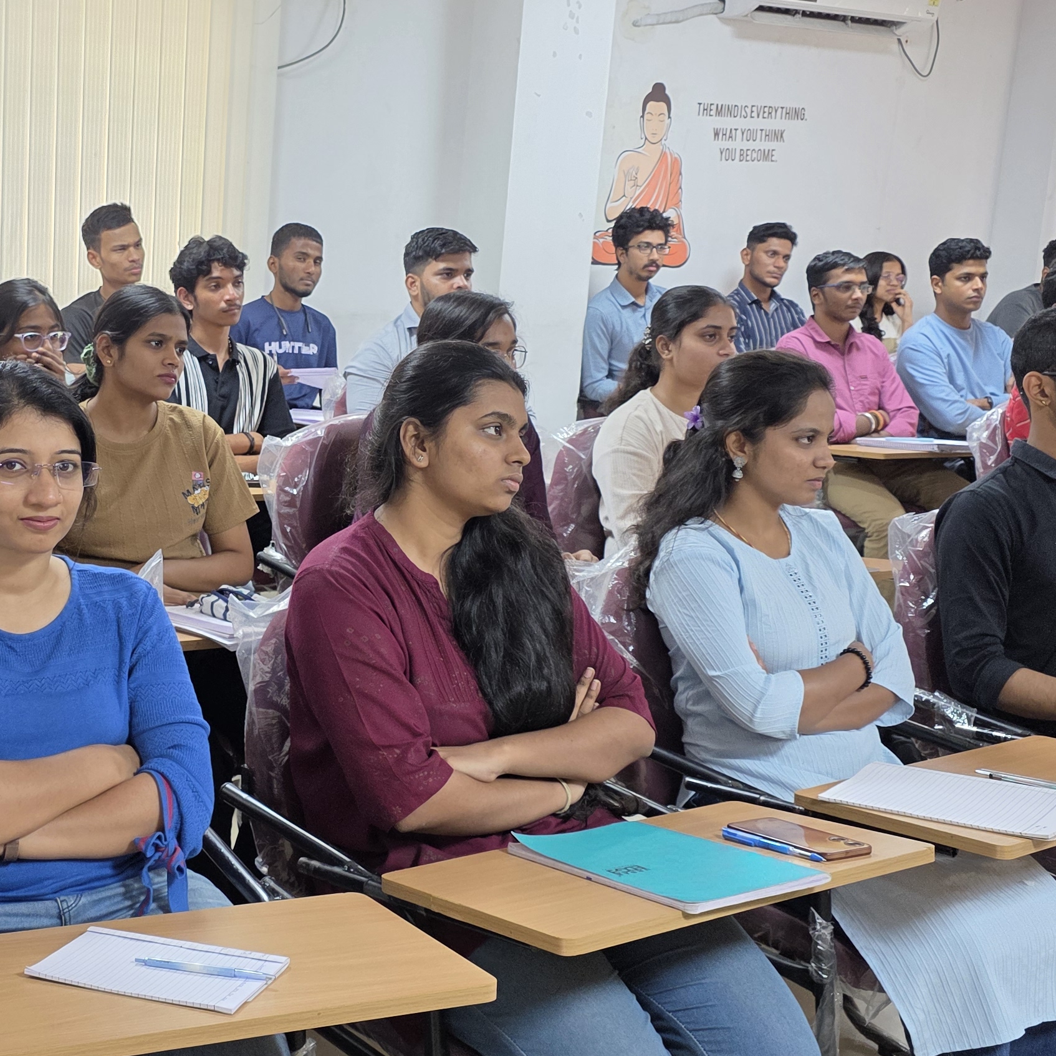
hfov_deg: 34.5
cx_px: 249
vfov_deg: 35.3
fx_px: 1657
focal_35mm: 48
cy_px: 482
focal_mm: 6.3
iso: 250
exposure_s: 1/100
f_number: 1.7
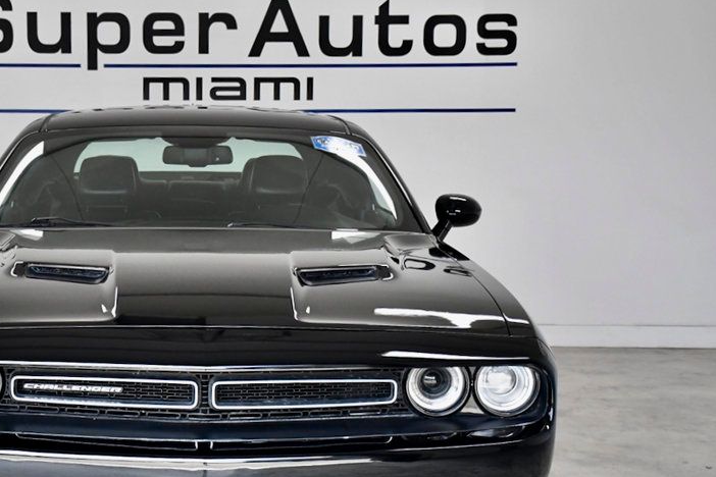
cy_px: 305
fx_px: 1392
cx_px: 196
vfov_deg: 19.4
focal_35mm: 70
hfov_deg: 28.5
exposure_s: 1/1600
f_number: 4.5
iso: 2500
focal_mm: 32
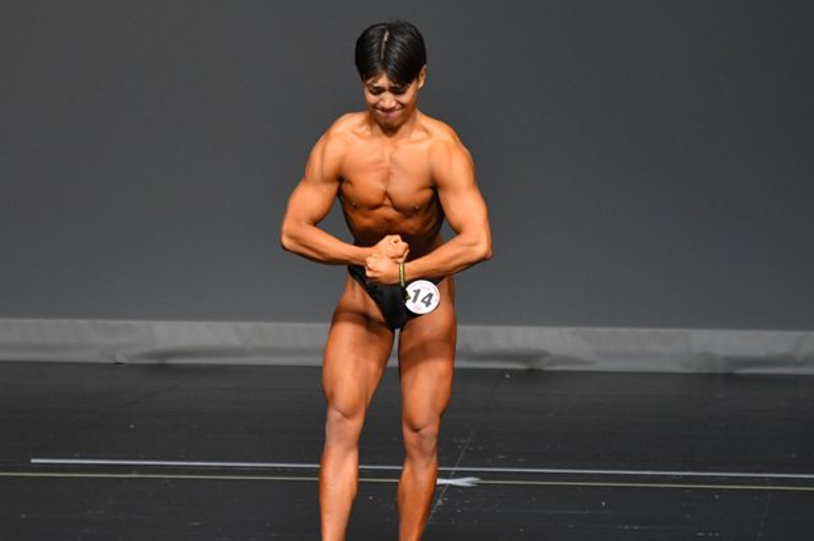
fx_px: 10666
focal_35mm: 472
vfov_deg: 2.9
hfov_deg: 4.4
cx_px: 383
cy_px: 315
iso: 2500
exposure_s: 1/400
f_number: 5.6
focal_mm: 250
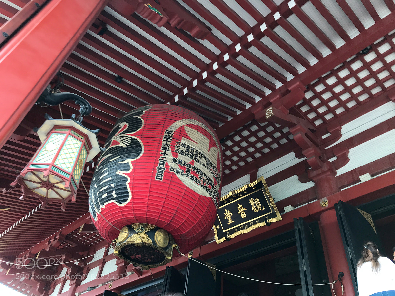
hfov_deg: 63.4
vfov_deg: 49.7
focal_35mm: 28
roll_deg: -6.6
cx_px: 198
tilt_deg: +44.1
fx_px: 320
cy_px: 148
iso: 25
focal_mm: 3.99
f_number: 1.8
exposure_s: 1/50
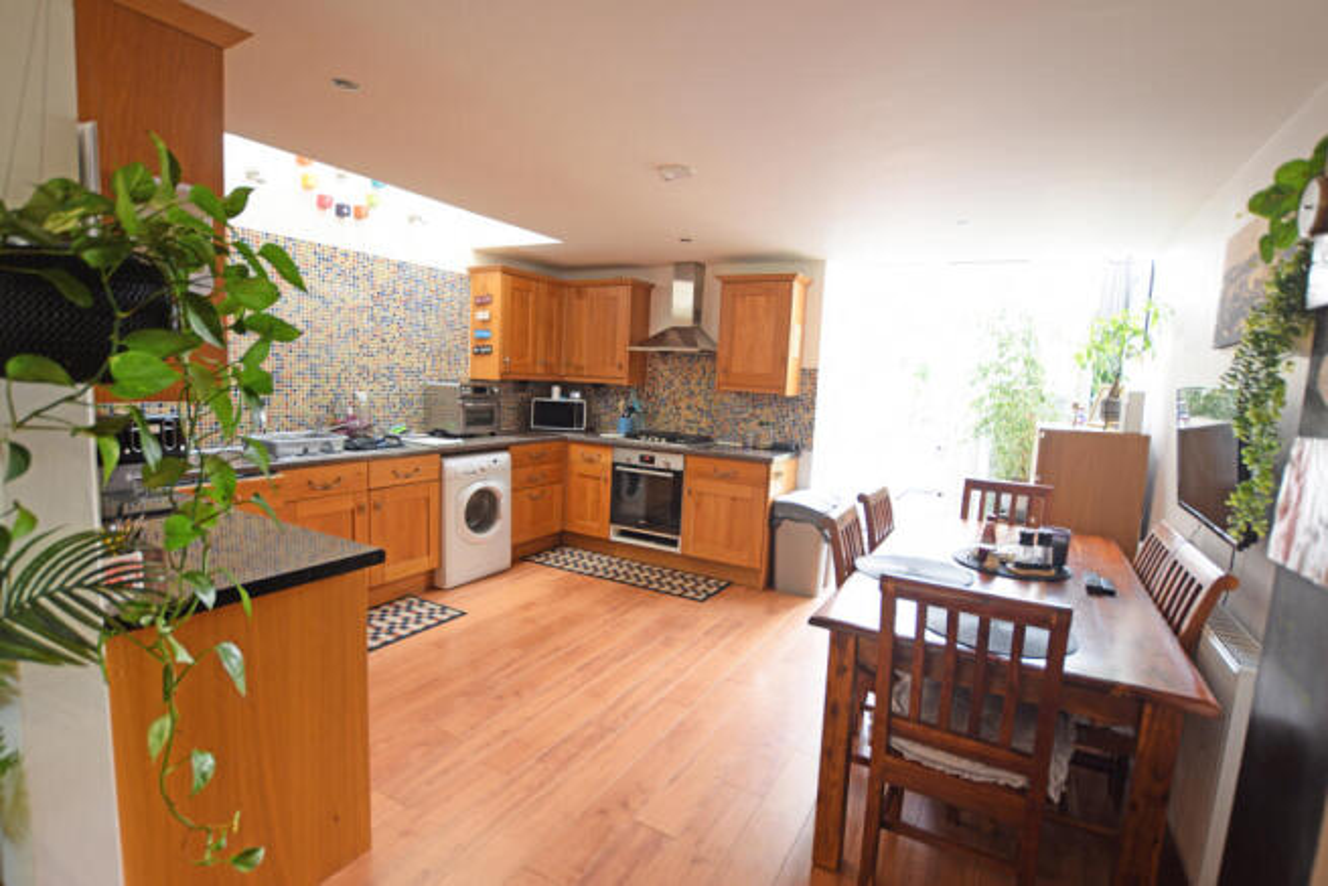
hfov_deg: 92.4
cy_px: 443
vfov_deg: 69.7
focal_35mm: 17
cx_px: 664
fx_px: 636
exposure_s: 1/20
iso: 320
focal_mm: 11.5
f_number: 3.5
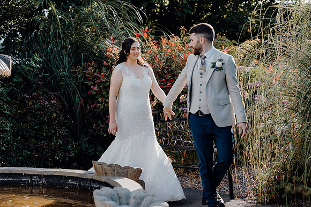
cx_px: 156
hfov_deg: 28.8
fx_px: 605
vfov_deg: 19.5
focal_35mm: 70
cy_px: 104
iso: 125
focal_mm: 70
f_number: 3.5
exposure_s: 1/320
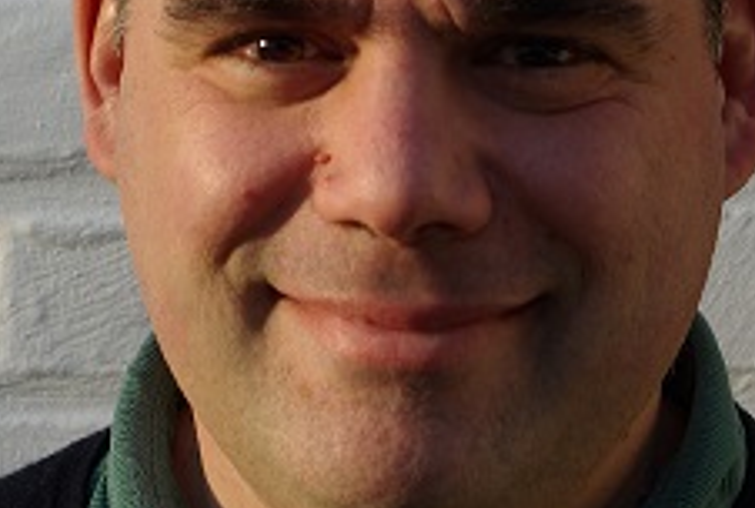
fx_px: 3644
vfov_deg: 8.0
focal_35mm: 173
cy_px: 99
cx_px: 362
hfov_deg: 11.8
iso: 100
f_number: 5.6
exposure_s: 1/125
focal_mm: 45
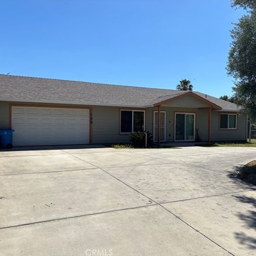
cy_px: 128
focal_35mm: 31
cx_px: 126
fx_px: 259
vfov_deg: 52.5
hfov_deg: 52.5
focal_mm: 5.96
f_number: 1.6
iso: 50
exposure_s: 1/5076
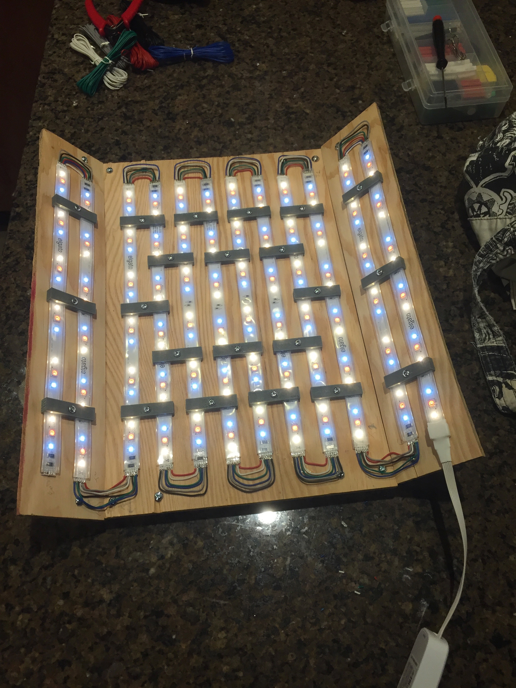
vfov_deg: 61.7
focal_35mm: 29
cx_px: 258
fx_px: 576
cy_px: 344
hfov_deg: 48.2
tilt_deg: -62.7
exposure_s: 1/30
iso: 40
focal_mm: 4.15
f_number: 2.2
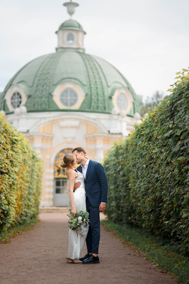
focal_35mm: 85
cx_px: 94
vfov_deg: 23.9
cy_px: 142
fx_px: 669
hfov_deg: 16.1
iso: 100
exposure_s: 1/1000
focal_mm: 85
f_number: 2
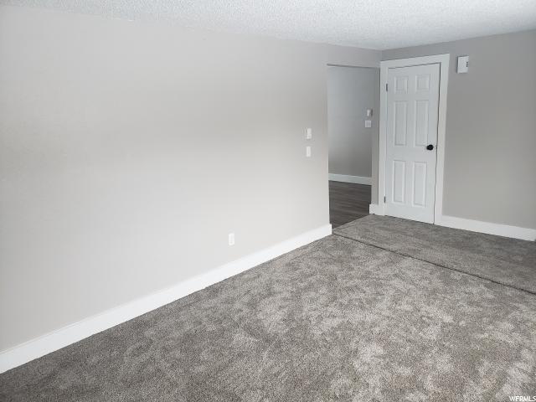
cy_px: 201
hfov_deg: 67.3
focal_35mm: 26
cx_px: 268
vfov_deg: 53.1
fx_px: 403
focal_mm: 4.3
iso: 160
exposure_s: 1/60
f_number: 2.4
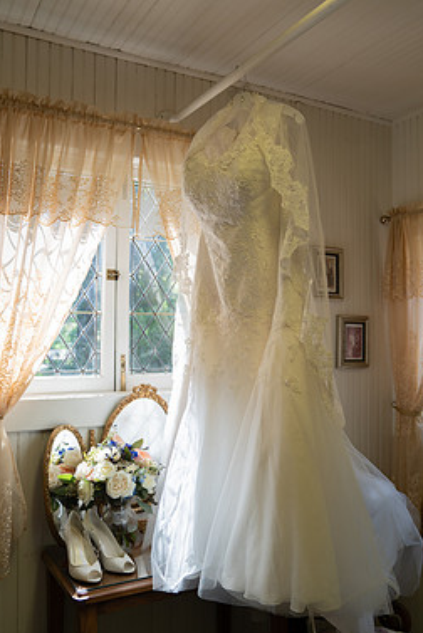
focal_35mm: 31
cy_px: 311
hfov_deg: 42.4
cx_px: 215
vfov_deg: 60.2
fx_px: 545
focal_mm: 26
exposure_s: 1/250
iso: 250
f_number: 2.8
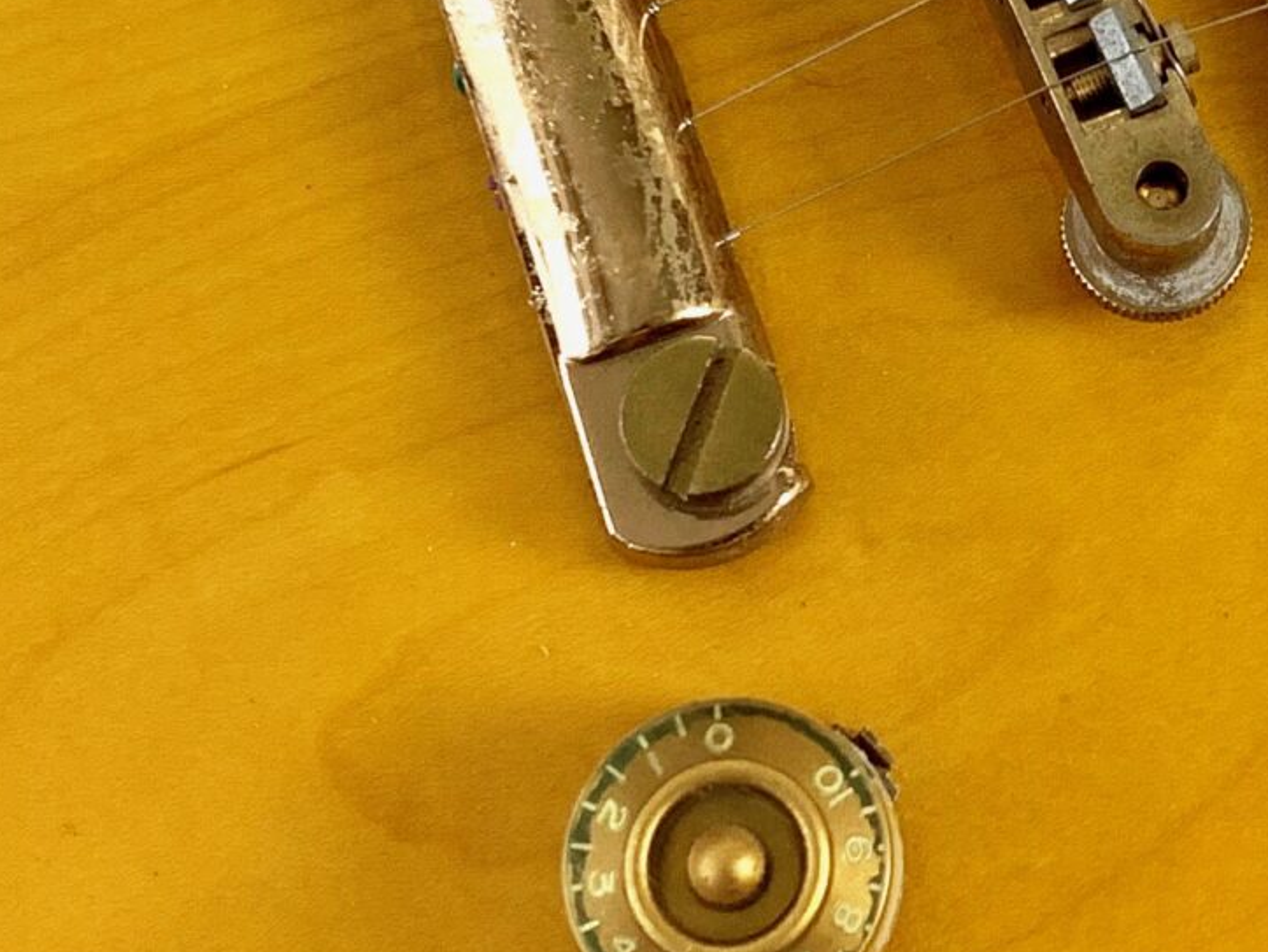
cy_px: 156
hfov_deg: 20.9
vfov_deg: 15.9
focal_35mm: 92
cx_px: 1140
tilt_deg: -70.1
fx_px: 3372
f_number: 1.8
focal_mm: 4.25
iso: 80
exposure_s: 1/100
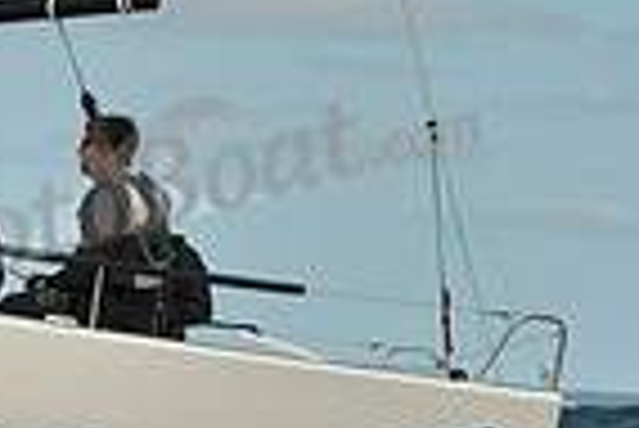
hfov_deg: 6.2
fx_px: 5792
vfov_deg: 4.2
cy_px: 20
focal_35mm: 326
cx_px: -382
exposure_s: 1/1000
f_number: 11
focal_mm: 80
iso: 400
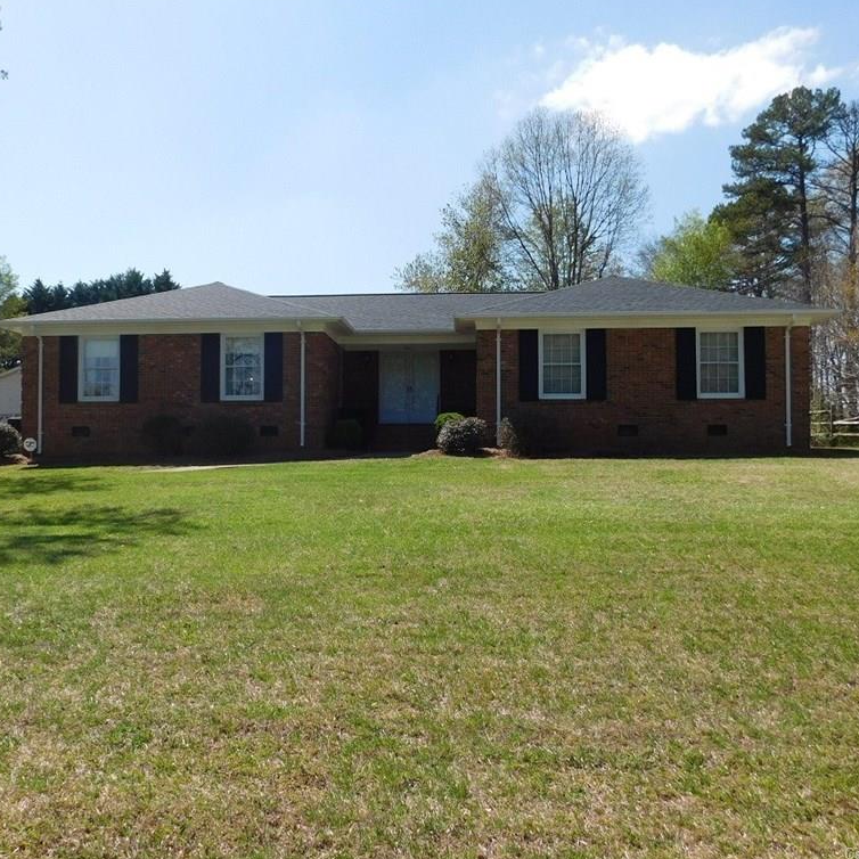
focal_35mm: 30
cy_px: 427
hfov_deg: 54.0
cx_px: 392
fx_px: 842
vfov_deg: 54.0
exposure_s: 1/400
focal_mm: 4.5
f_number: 6.2
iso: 125
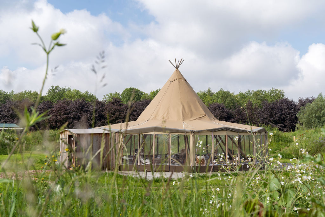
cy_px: 108
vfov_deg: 31.4
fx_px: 386
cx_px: 162
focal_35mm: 43
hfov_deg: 45.7
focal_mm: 42
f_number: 9
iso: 100
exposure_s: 1/125
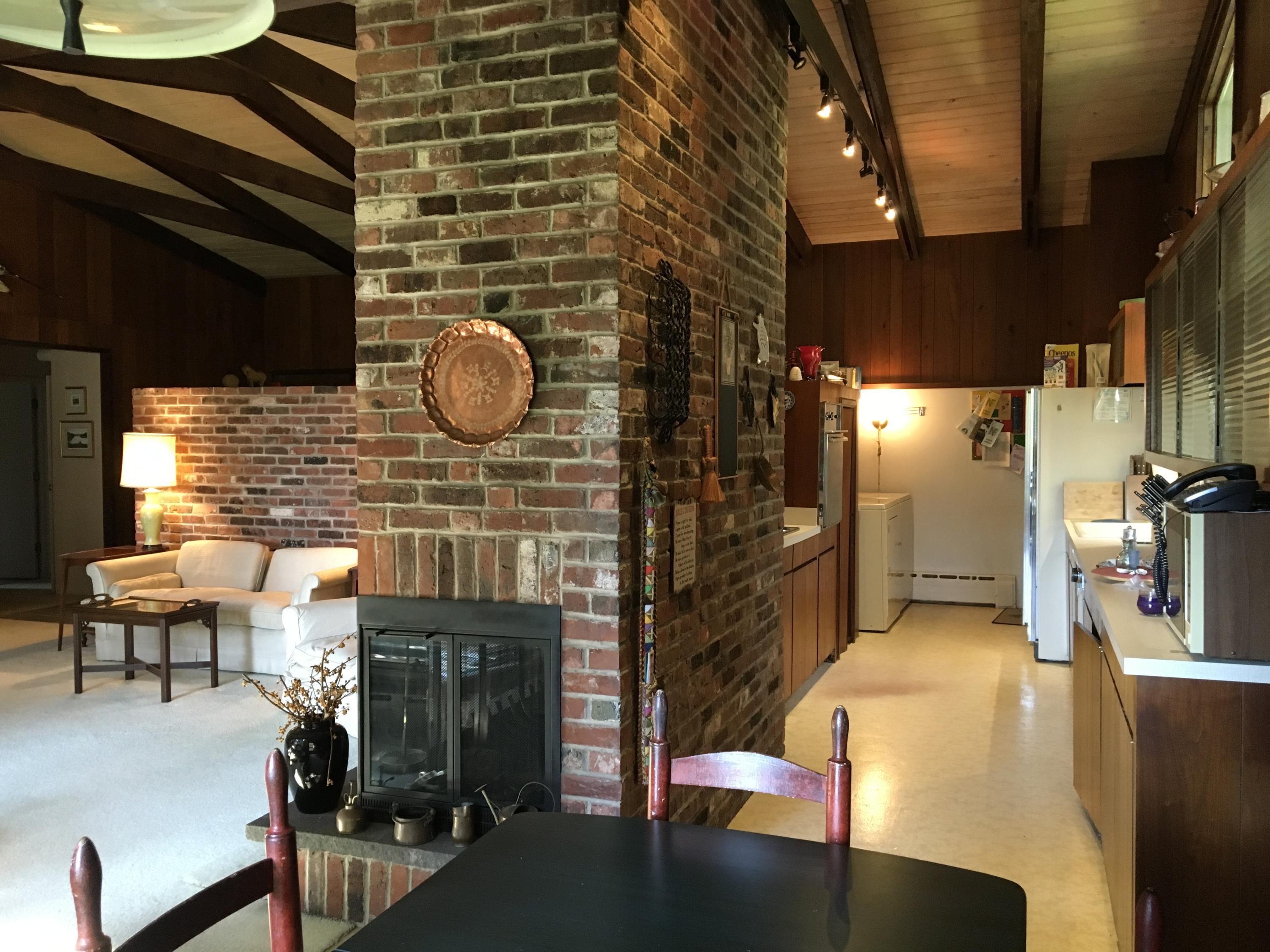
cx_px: 635
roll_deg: +0.5
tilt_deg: -2.7
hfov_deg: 61.7
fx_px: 1064
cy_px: 476
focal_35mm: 29
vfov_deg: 48.2
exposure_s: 1/30
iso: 160
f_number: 2.2
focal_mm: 4.15
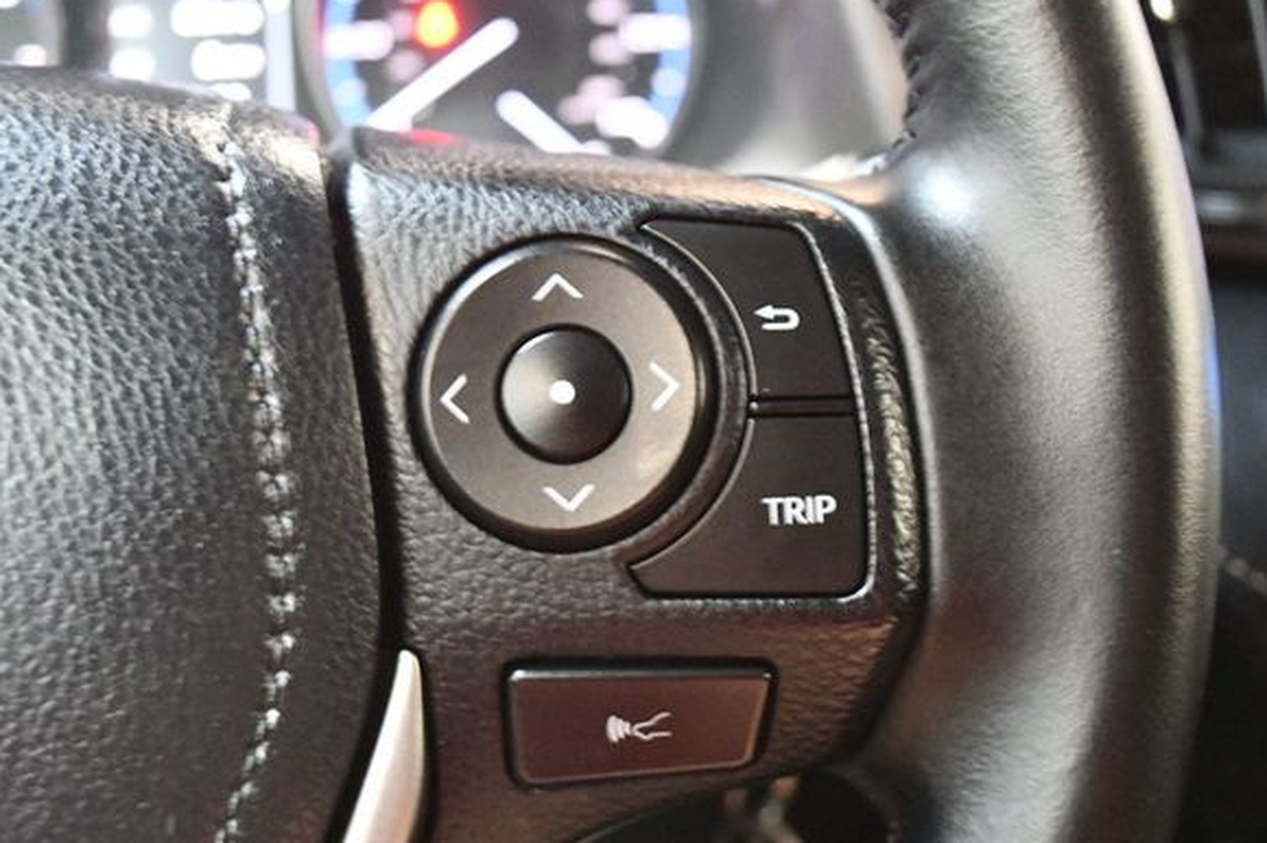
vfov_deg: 31.1
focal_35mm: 43
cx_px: 692
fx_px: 1512
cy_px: 452
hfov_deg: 45.4
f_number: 4.2
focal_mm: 26
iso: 12800
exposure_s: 1/15
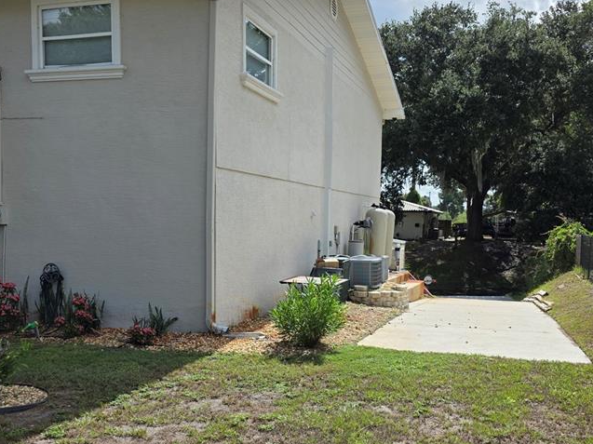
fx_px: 633
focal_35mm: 37
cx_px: 303
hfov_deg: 50.2
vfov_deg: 38.3
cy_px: 283
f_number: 1.7
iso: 80
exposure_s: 1/6150
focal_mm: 6.3
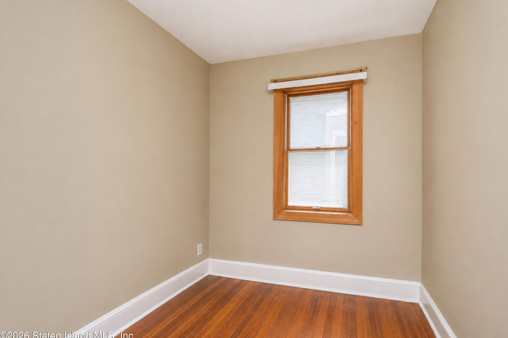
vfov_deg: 73.7
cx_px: 269
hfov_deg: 96.6
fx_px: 226
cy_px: 172
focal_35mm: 16
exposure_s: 1/160
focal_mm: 10
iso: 2000
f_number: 8
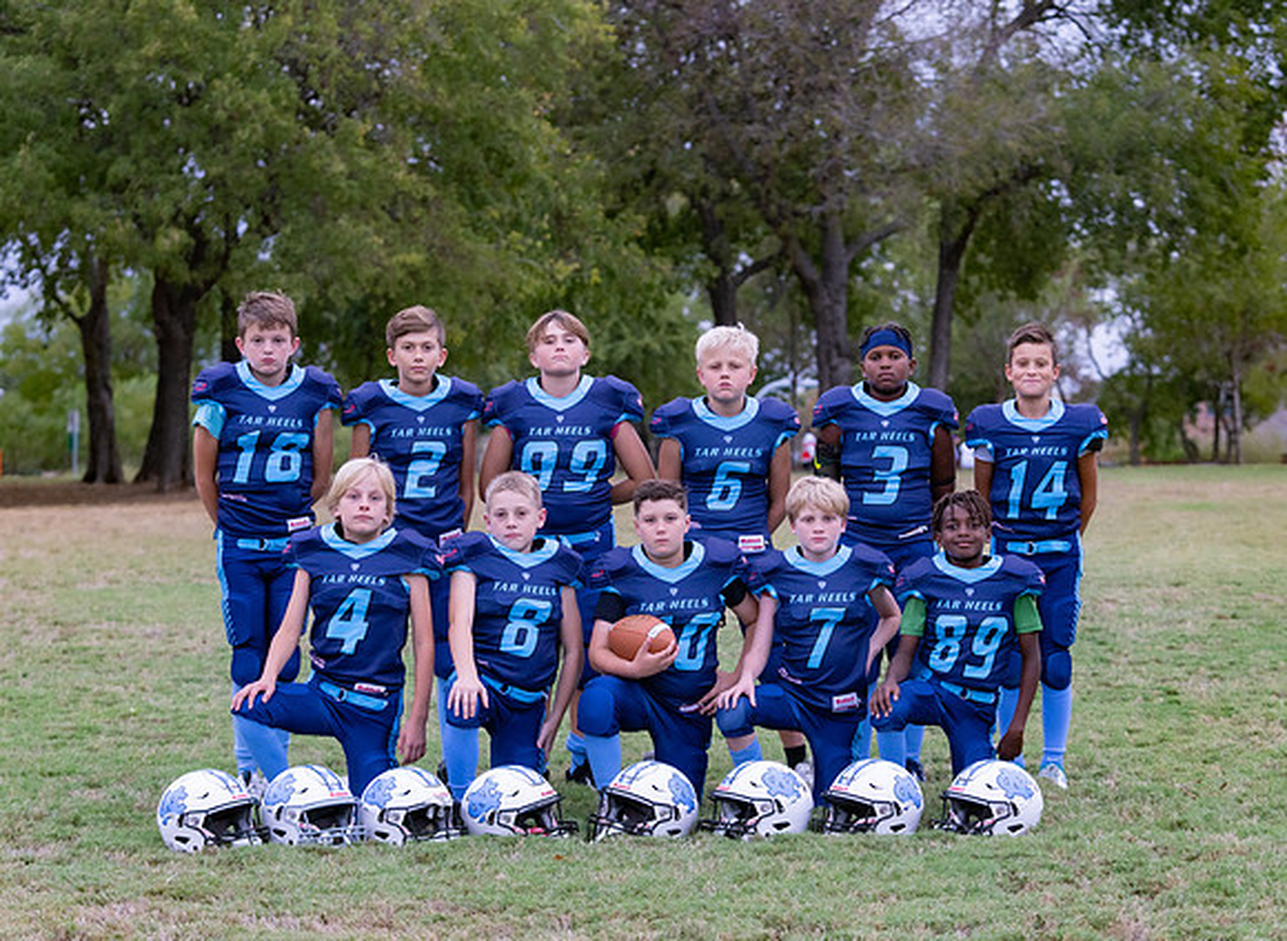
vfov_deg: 15.8
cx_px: 683
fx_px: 3393
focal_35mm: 92
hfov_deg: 21.5
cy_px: 505
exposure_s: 1/320
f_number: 4
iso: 1600
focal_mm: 80
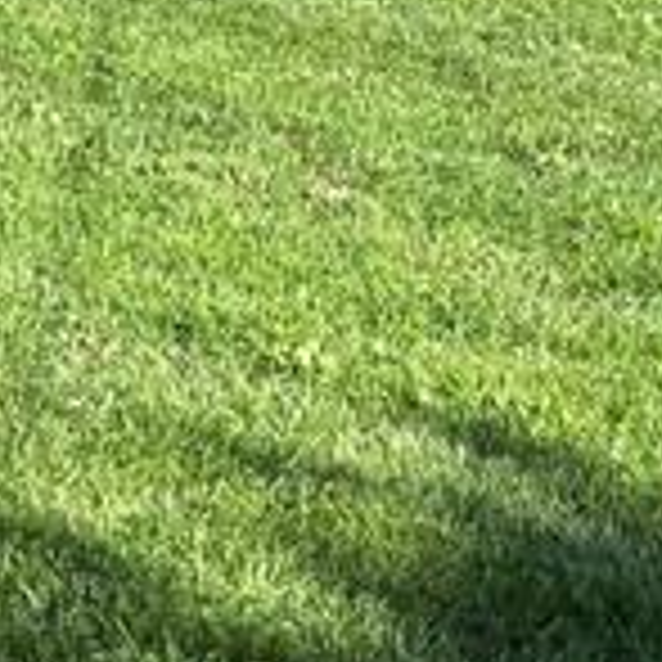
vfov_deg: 10.1
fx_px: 3462
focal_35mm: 160
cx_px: -1090
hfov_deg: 9.4
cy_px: -644
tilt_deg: +2.8
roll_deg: +0.1
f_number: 1.6
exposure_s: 1/1362
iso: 50
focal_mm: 5.96
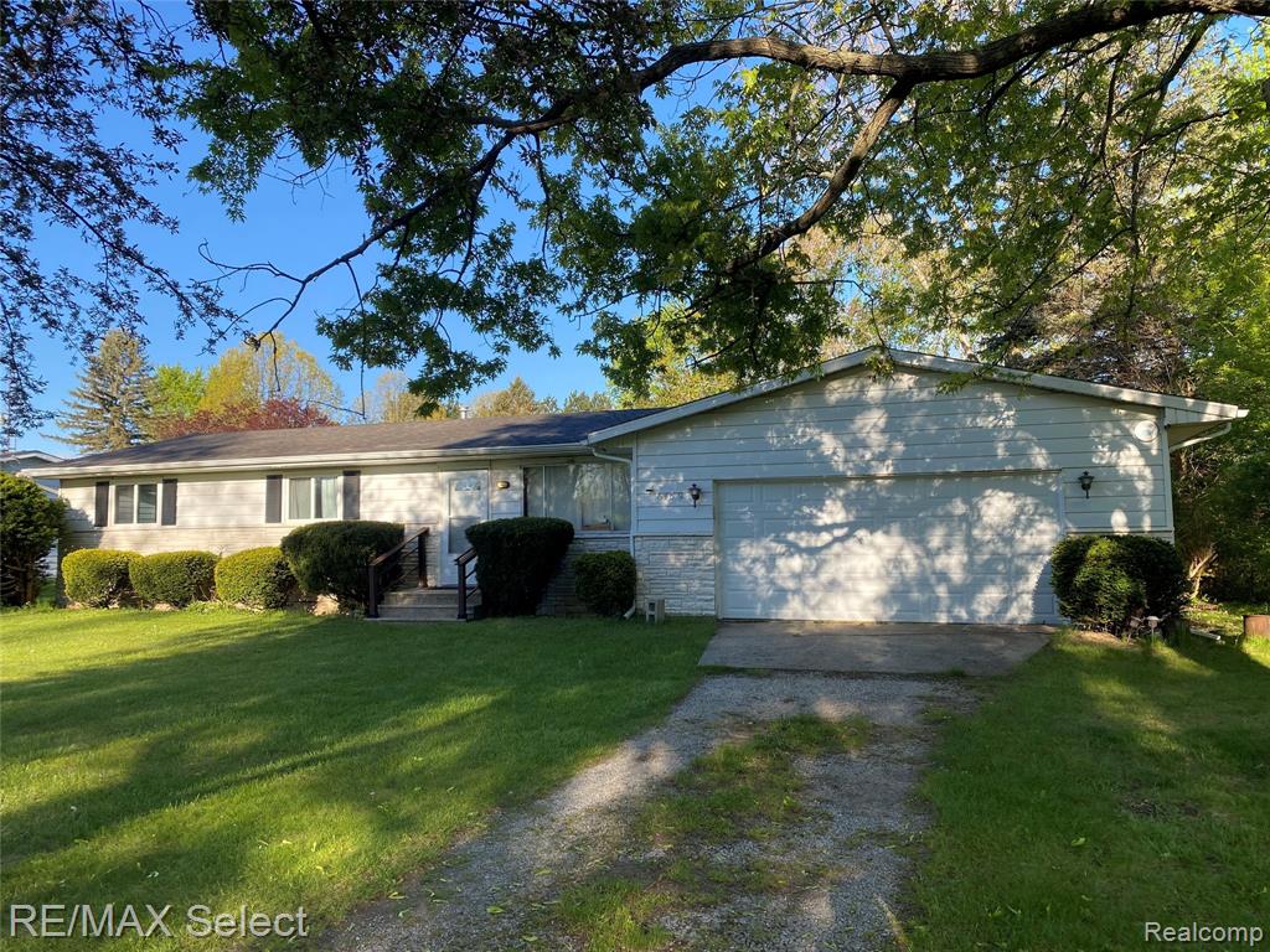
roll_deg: +0.3
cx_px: 635
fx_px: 954
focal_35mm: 26
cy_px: 476
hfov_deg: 67.3
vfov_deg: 53.1
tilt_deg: +3.3
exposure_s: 1/788
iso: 32
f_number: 1.8
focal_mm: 4.25
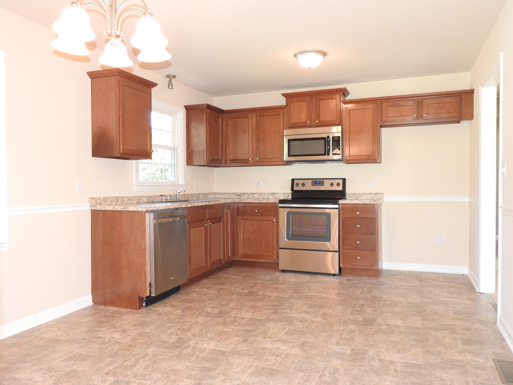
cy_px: 192
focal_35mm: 28
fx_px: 415
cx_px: 256
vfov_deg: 49.7
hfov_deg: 63.4
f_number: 3.5
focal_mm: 5
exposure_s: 1/30
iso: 200
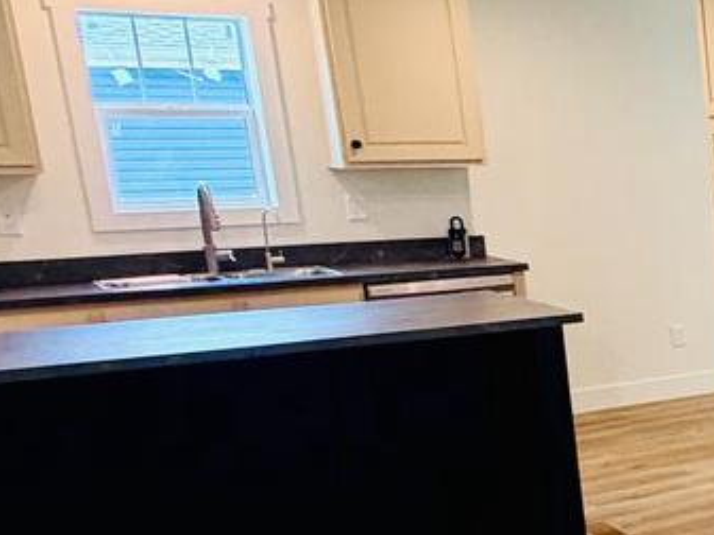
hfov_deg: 22.5
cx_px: 1213
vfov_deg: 24.2
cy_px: 393
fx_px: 1238
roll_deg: +0.8
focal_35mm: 60
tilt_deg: -12.2
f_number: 2.2
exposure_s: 1/120
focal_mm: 2.22
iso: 250
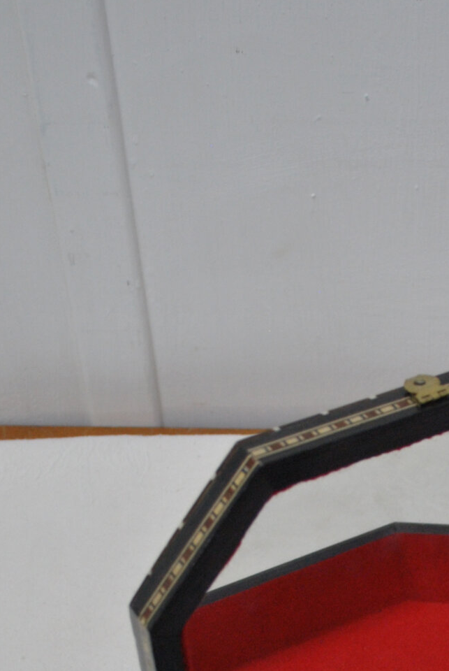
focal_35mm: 88
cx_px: 496
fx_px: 1641
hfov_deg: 15.2
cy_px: 651
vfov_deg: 22.3
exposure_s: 1/50
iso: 400
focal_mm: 22
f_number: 3.8
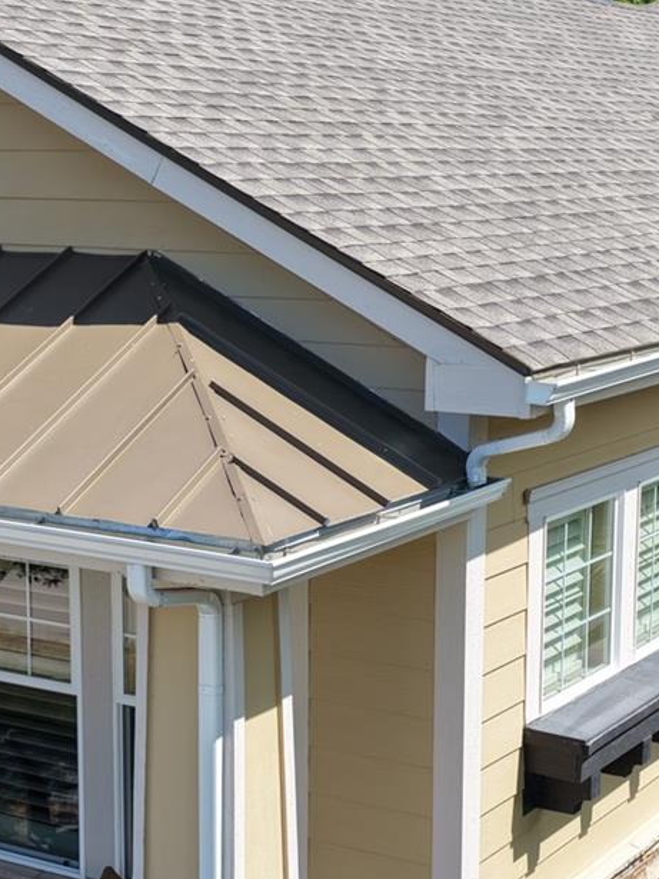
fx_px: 1777
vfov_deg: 27.8
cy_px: 462
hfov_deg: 21.0
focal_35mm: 70
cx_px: 284
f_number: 2.8
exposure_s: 1/120
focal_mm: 14.45
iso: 200
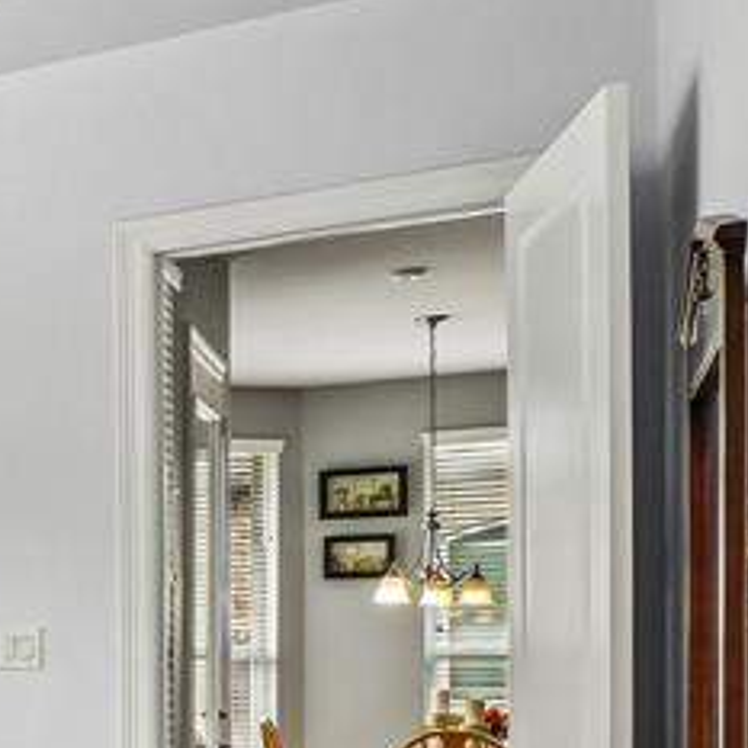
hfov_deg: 19.3
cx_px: -719
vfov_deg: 29.3
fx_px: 1369
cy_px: 674
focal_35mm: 56
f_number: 8
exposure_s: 1/50
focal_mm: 10
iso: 400
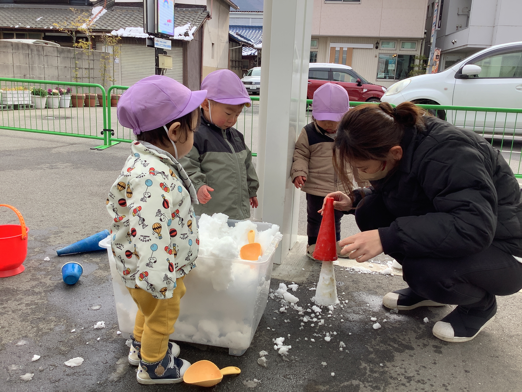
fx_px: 467
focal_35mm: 31
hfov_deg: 58.4
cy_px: 196
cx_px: 261
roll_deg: -2.4
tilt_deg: -15.2
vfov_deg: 45.4
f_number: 2.4
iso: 25
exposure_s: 1/220
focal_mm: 3.3
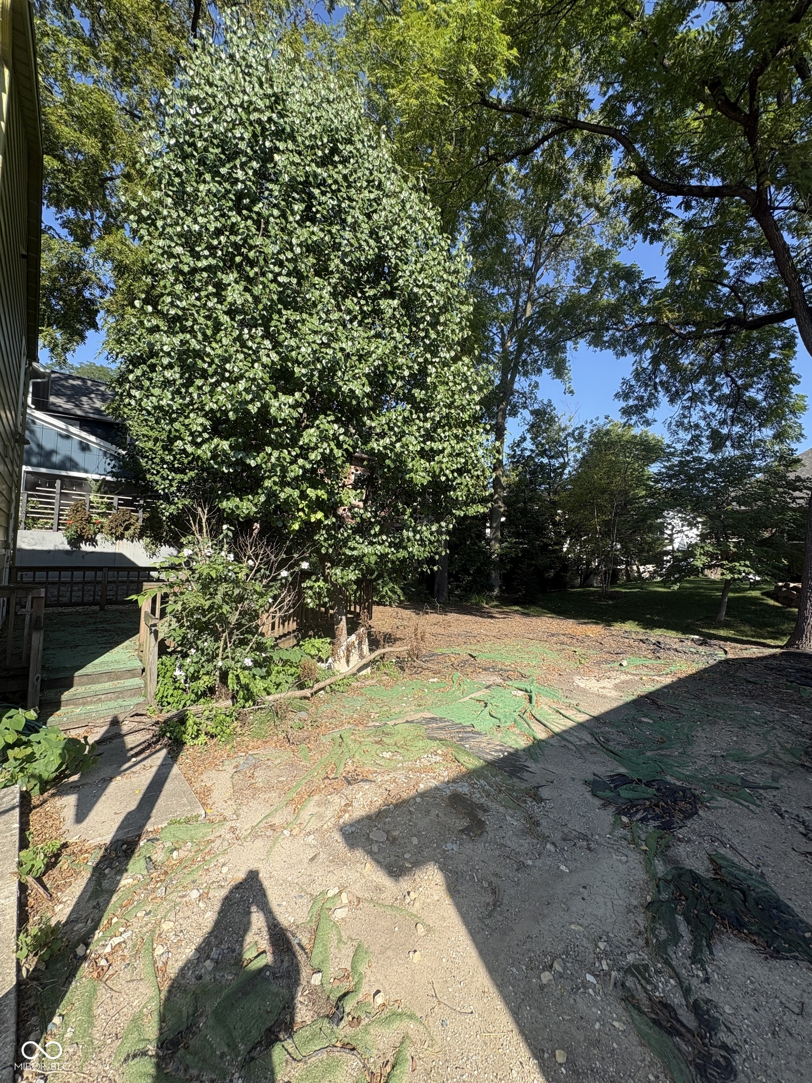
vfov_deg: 102.1
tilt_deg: +1.8
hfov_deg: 85.7
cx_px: 406
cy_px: 542
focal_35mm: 14
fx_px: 438
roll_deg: -2.0
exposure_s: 1/771
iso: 40
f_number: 2.2
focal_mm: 2.22
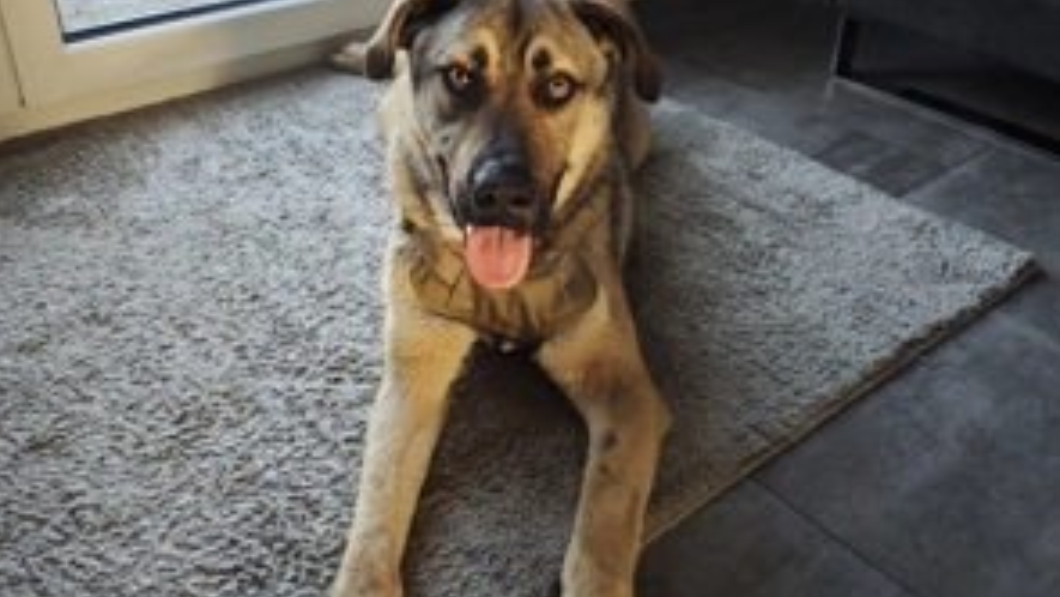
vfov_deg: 34.6
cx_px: 528
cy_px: 255
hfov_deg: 58.0
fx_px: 956
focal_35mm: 34
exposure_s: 1/108
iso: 160
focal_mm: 6.55
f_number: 1.62
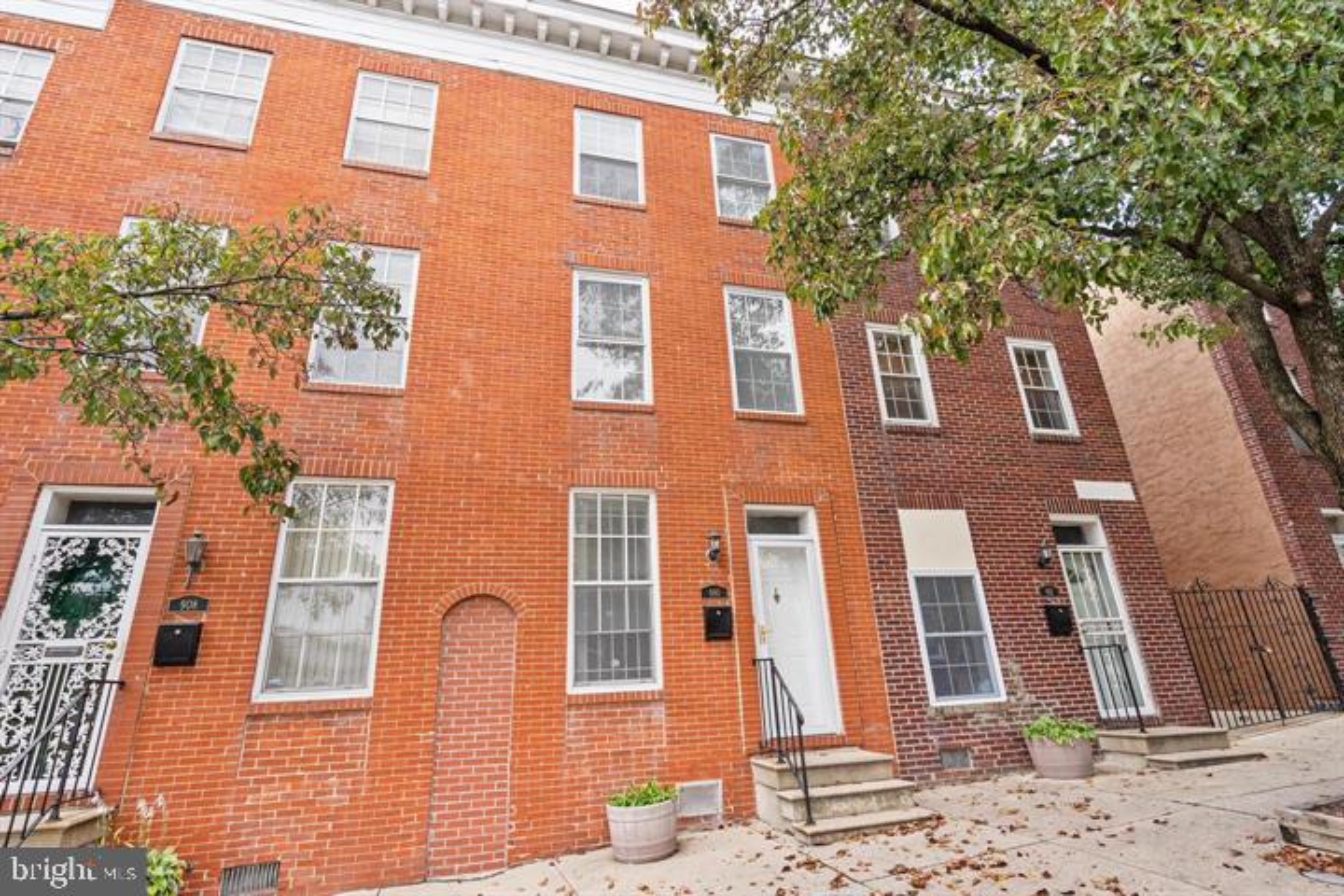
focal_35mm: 17
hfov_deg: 93.3
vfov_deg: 70.4
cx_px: 672
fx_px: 635
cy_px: 448
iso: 200
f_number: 8
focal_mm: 17
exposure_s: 1/250
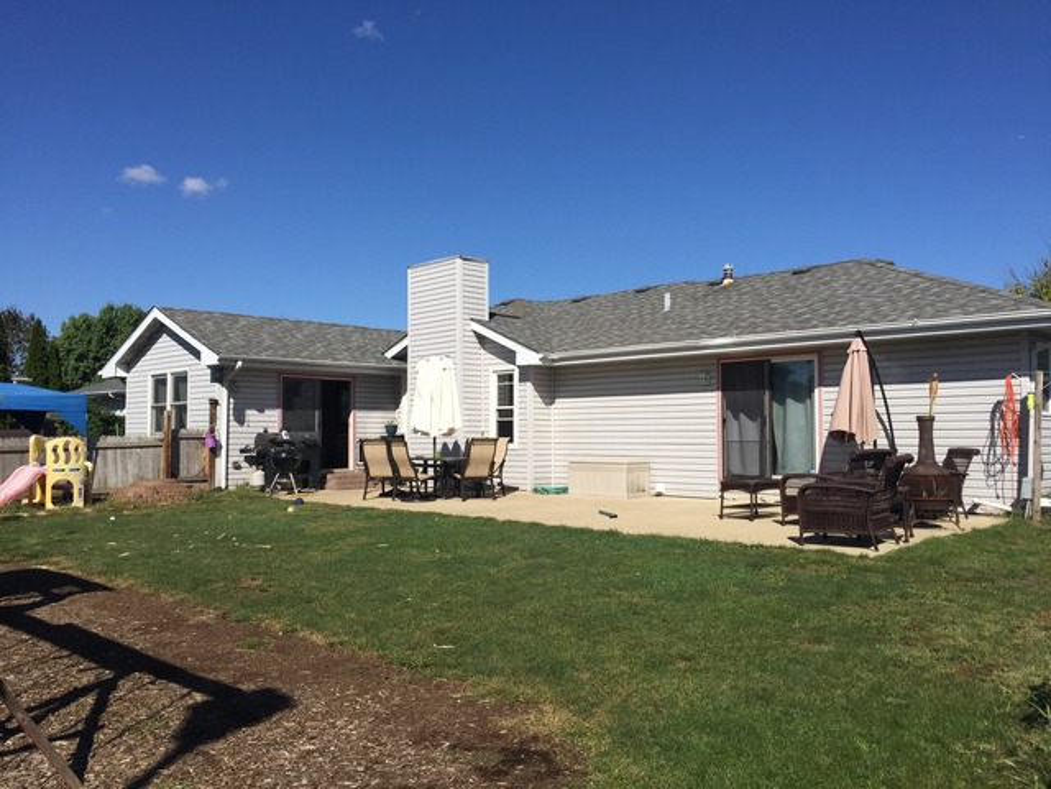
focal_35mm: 29
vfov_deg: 48.2
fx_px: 880
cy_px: 394
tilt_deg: +3.1
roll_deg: +0.3
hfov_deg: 61.7
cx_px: 526
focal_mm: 4.15
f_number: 2.2
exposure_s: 1/3300
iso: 32
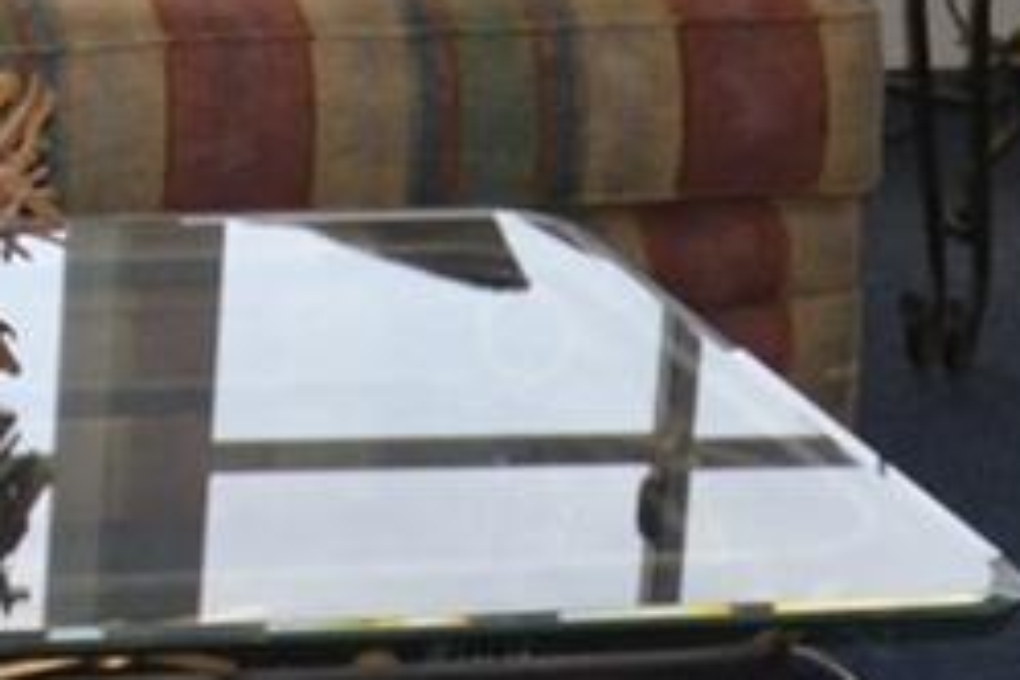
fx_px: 3825
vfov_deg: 9.4
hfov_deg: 13.4
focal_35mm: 135
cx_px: -885
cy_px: -791
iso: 400
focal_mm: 14
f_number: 4
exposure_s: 1/60
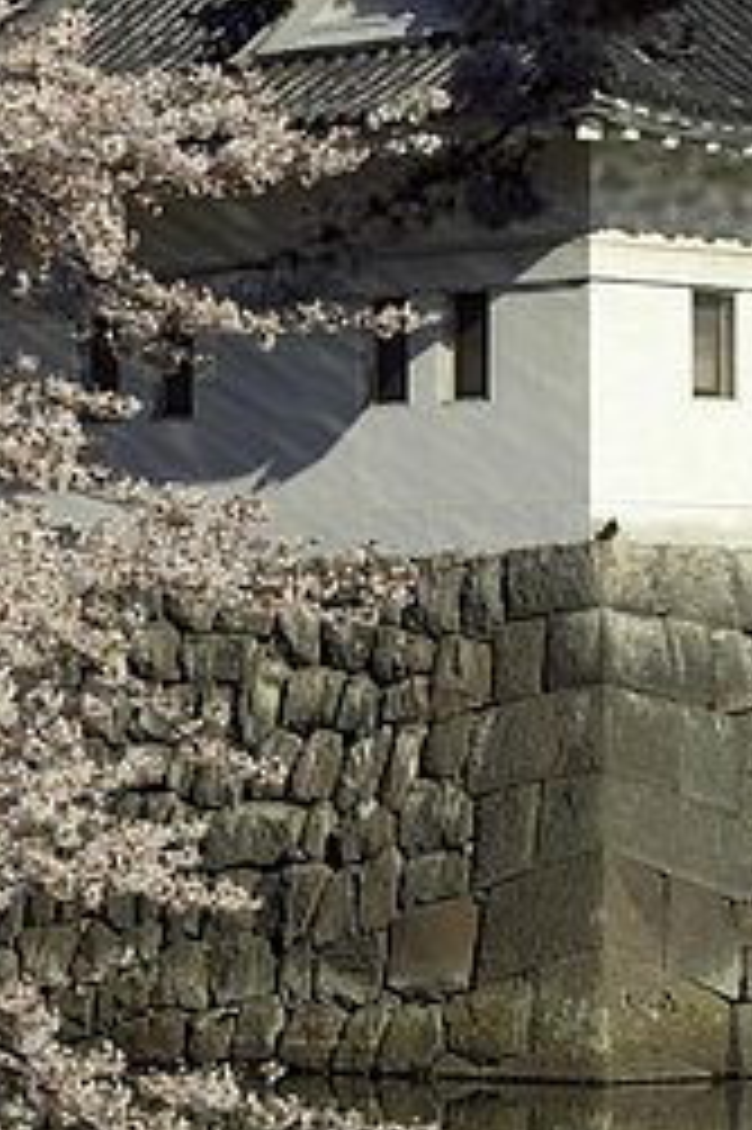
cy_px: 716
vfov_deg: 9.6
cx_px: 36
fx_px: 6714
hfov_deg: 6.4
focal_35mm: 214
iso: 200
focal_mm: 70
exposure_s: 1/1000
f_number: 7.1
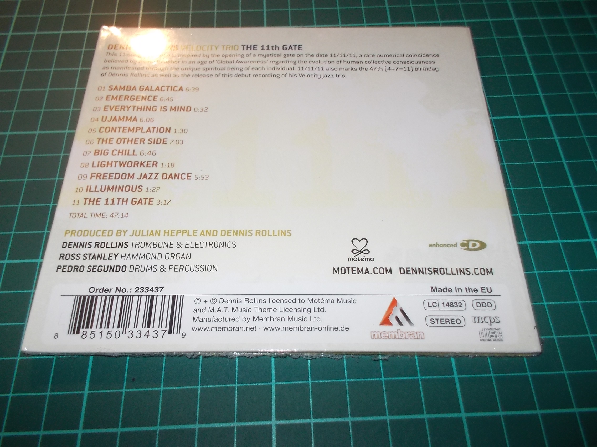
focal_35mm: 29
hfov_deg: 61.7
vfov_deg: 48.2
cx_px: 298
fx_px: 500
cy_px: 224
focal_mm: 4.1
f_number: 3.3
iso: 200
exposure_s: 1/30
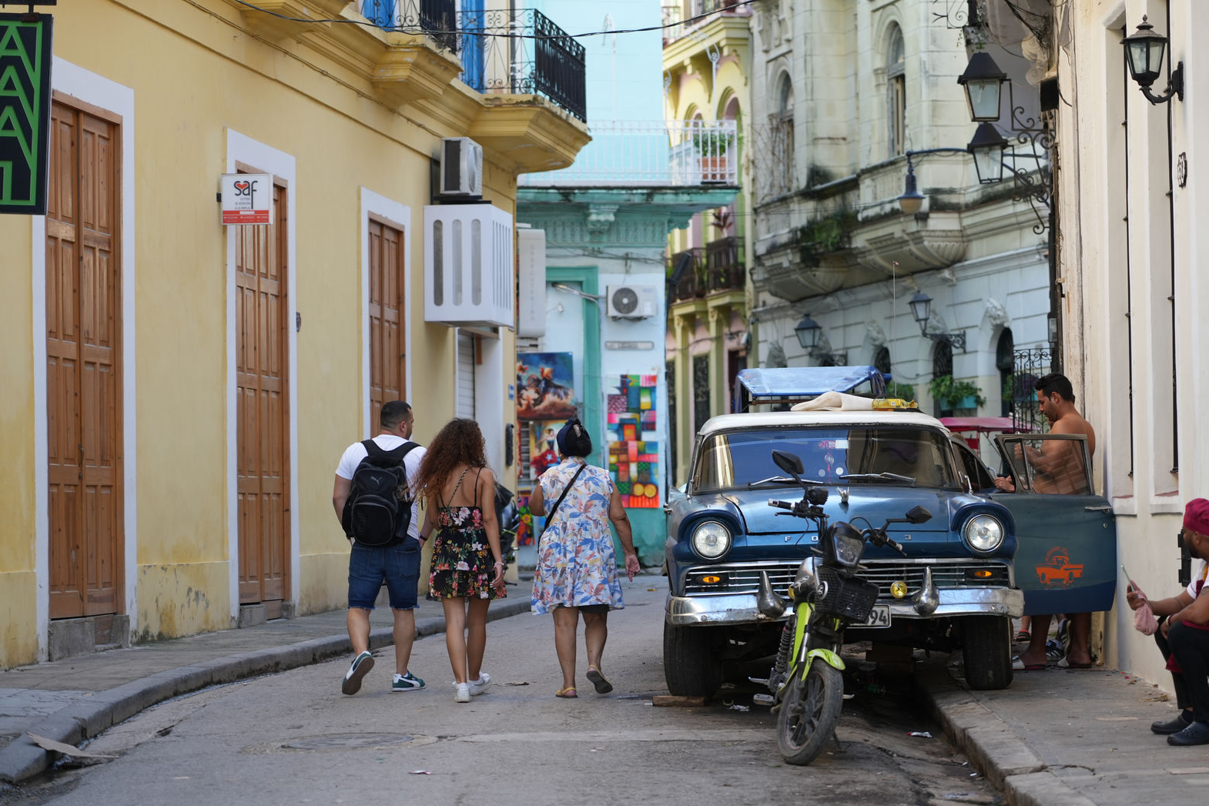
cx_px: 612
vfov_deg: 12.8
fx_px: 3593
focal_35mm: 107
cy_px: 398
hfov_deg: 19.1
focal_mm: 105
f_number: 4
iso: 250
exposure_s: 1/160
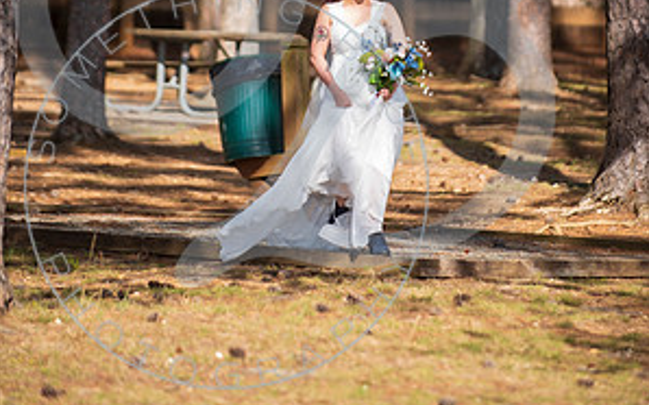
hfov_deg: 6.8
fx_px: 5446
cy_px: 22
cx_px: 324
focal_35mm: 308
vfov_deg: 4.3
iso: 100
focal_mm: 200
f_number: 2.8
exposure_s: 1/640
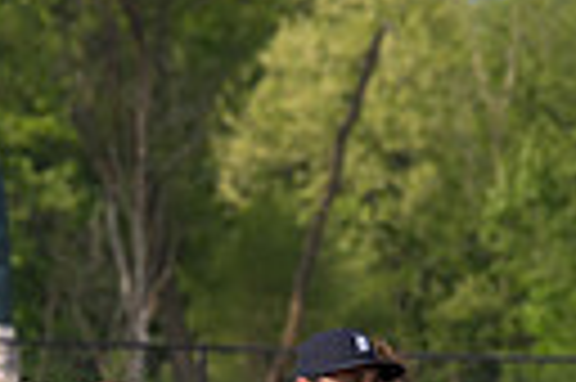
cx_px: 266
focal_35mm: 906
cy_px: 802
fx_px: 14477
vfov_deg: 1.5
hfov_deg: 2.3
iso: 320
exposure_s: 1/800
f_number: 6.3
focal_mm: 200
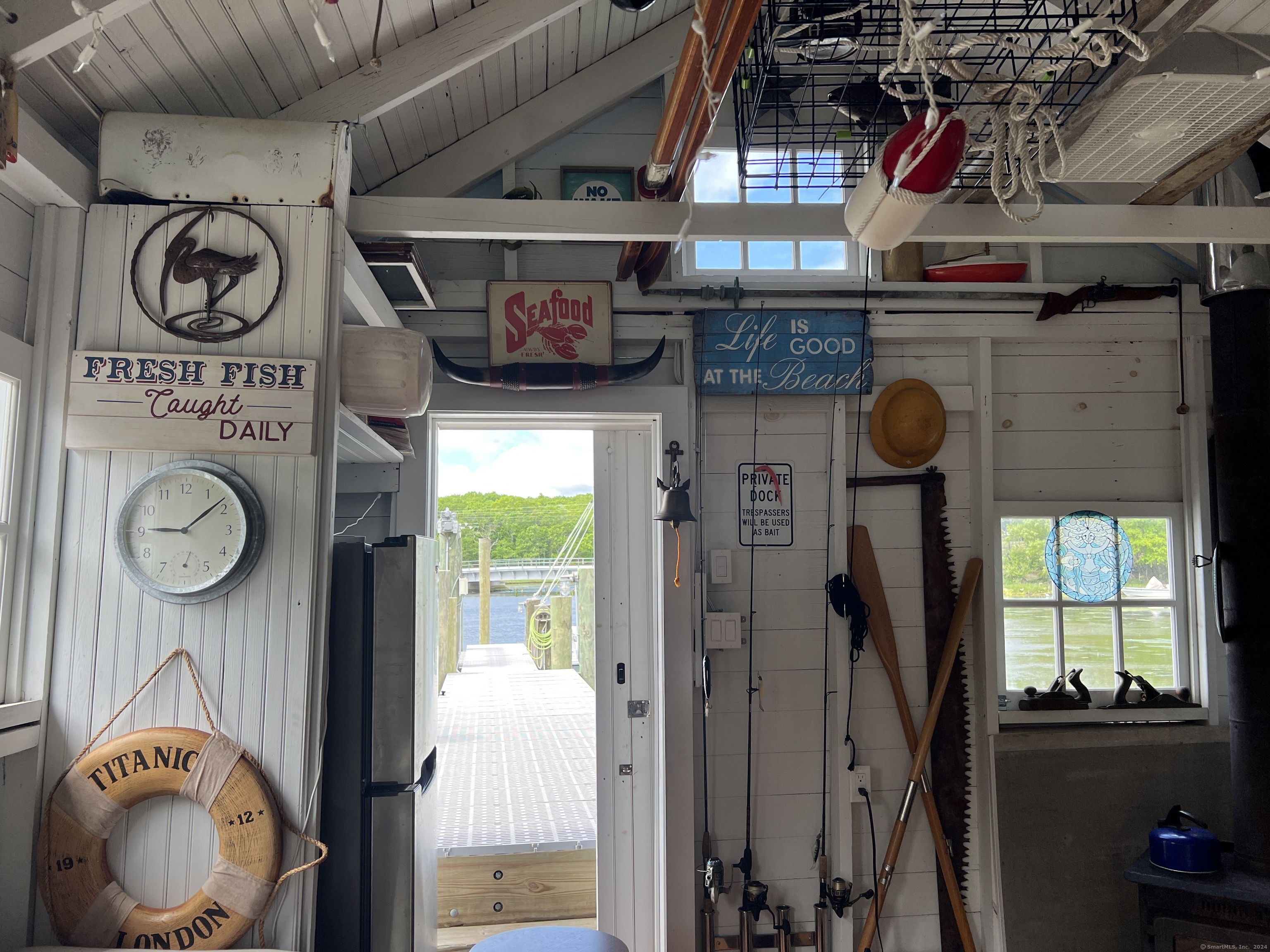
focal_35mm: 26
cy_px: 476
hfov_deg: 67.3
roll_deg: +1.3
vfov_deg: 53.1
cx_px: 635
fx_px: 954
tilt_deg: +5.5
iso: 50
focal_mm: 5.7
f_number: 1.5
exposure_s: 1/452
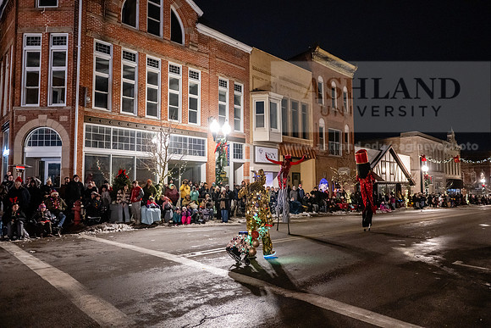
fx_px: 327
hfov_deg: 73.7
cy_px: 164
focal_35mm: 24
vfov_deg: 53.2
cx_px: 246
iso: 5000
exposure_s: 1/160
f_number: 2.8
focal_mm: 24
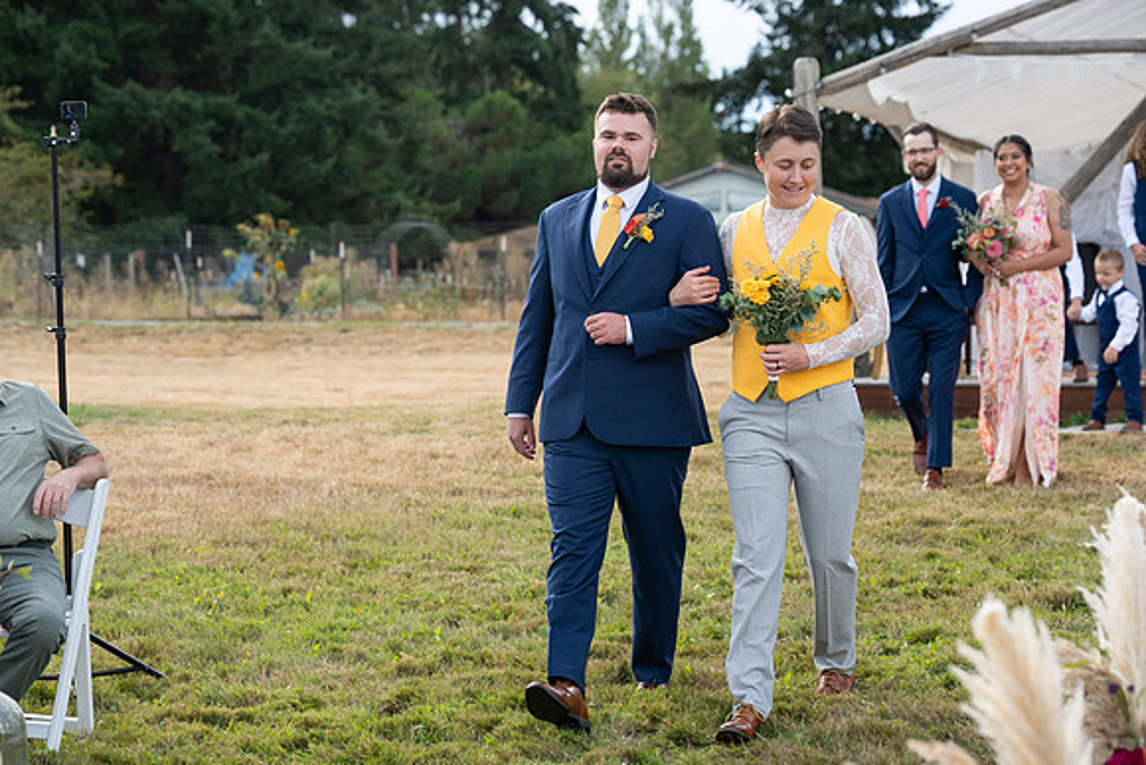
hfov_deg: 22.4
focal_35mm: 91
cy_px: 382
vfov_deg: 15.0
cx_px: 573
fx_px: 2897
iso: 400
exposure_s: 1/800
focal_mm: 91
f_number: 4.5
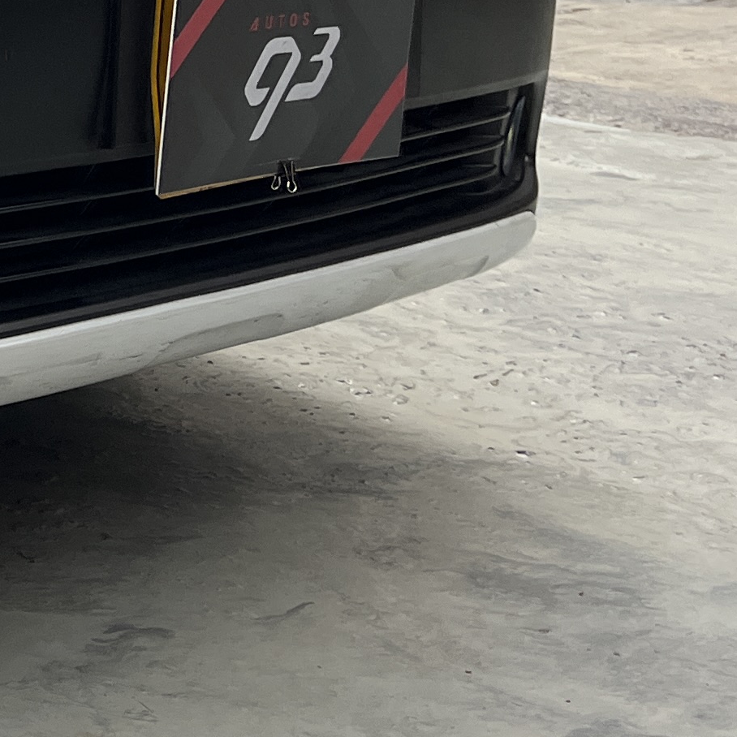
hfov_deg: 14.5
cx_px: -689
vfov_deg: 16.1
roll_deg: +0.3
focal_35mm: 102
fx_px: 2457
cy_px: -256
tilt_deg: -3.2
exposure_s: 1/520
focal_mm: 5.1
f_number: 1.6
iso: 50
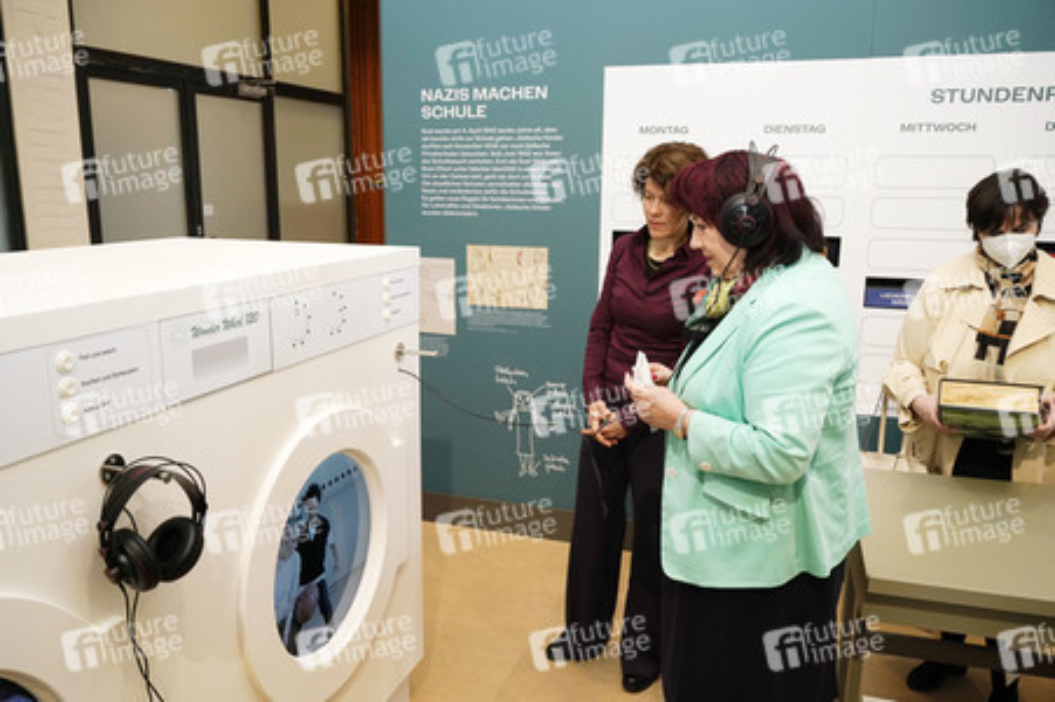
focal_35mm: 28
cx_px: 528
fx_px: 820
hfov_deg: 65.5
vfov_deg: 46.3
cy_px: 351
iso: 1250
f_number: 7.1
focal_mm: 28
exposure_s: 1/100
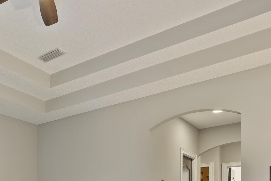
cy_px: 212
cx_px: -19
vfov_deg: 29.2
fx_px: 301
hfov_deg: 40.3
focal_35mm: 40
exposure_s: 2.5
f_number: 8
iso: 160
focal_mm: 16
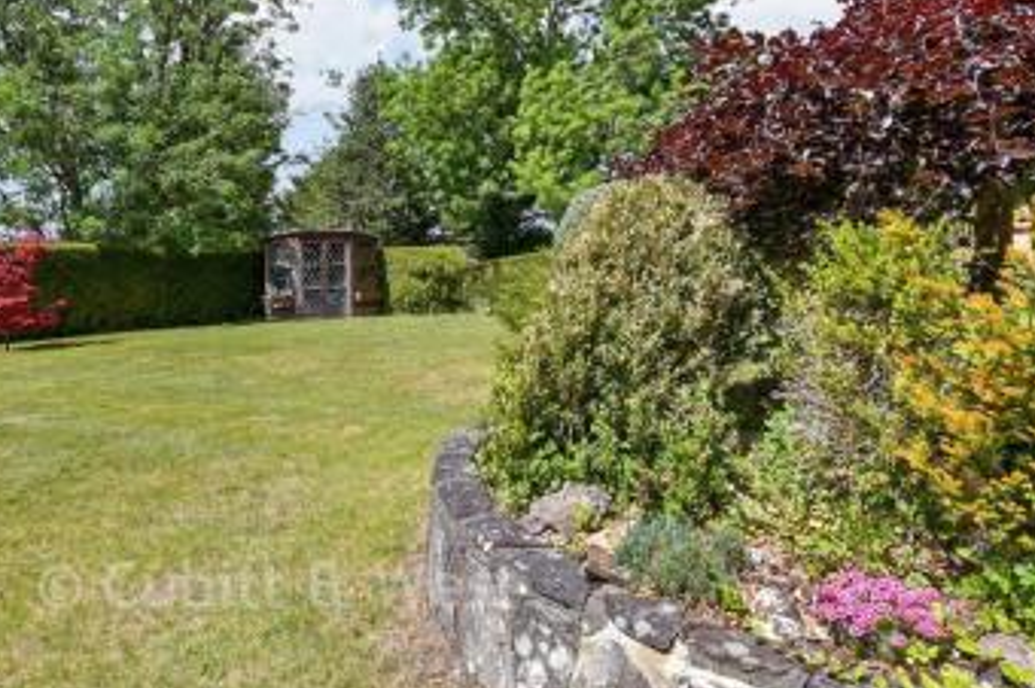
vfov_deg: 58.6
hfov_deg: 81.3
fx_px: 603
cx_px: 508
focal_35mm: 21
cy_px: 254
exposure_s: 1/400
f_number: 8
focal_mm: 10
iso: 160
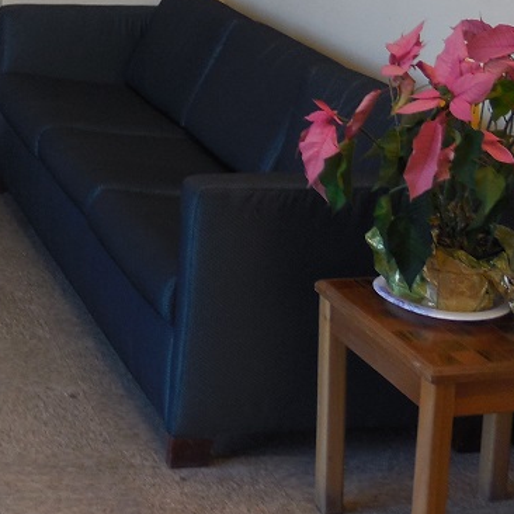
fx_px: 1462
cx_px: -60
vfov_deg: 19.1
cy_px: -52
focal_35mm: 87
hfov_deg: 19.1
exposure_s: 1/60
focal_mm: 5.3
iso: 125
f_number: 3.2
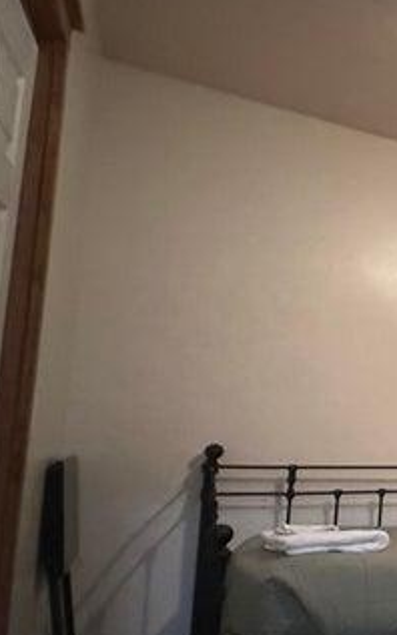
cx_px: 747
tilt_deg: +3.8
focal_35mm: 40
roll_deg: -0.8
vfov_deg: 48.9
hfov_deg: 20.4
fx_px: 693
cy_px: 393
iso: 1250
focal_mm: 2.22
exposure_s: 1/40
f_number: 2.2
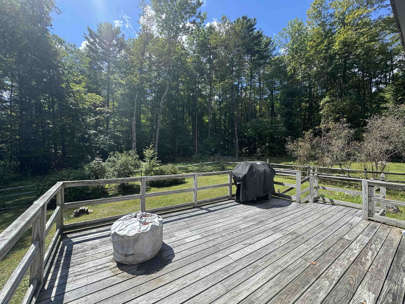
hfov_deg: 102.1
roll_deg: -1.4
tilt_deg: +0.7
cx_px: 202
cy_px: 152
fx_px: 164
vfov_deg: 85.7
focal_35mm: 14
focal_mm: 2.22
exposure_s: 1/657
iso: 50
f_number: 2.2
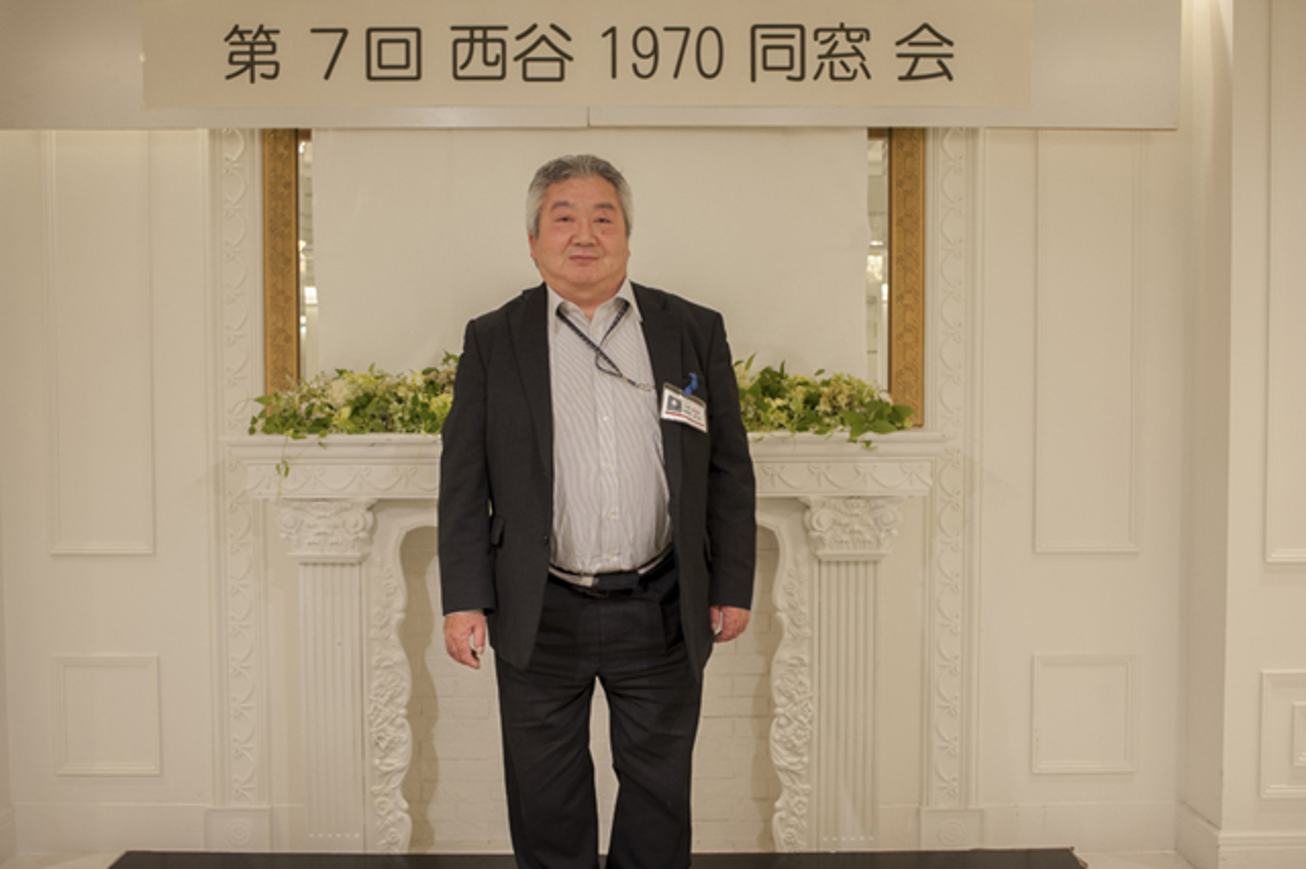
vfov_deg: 37.8
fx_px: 1269
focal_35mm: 35
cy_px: 434
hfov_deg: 54.5
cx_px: 653
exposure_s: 1/100
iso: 640
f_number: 5.6
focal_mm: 35
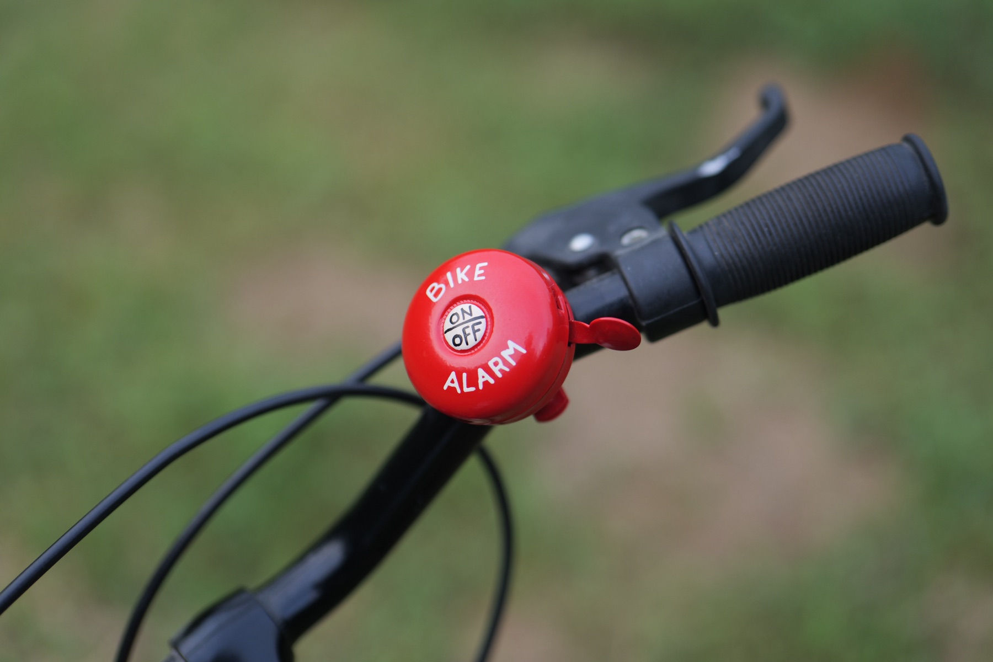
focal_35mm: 50
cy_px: 331
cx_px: 496
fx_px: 1379
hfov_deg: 39.6
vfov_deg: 27.0
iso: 320
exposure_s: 1/200
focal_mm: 50
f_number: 2
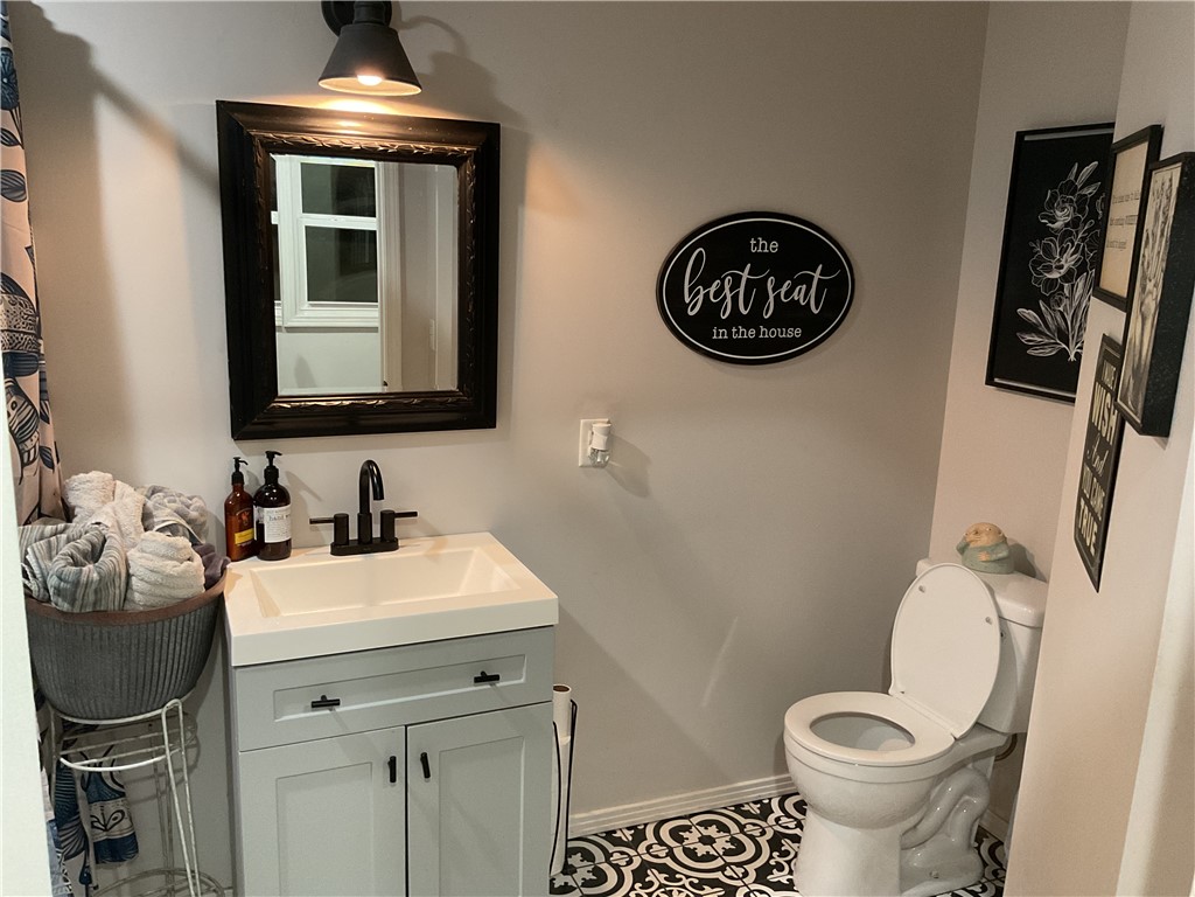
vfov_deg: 48.2
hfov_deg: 61.7
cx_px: 598
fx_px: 1001
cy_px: 448
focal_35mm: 29
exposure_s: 1/60
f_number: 1.8
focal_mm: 3
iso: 200
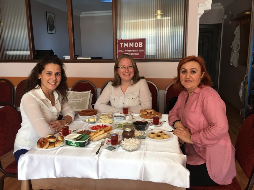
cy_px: 95
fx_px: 213
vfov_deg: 48.2
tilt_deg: -10.0
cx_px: 127
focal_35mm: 29
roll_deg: +0.8
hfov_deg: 61.7
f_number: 2.2
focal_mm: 4.15
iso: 50
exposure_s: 1/33
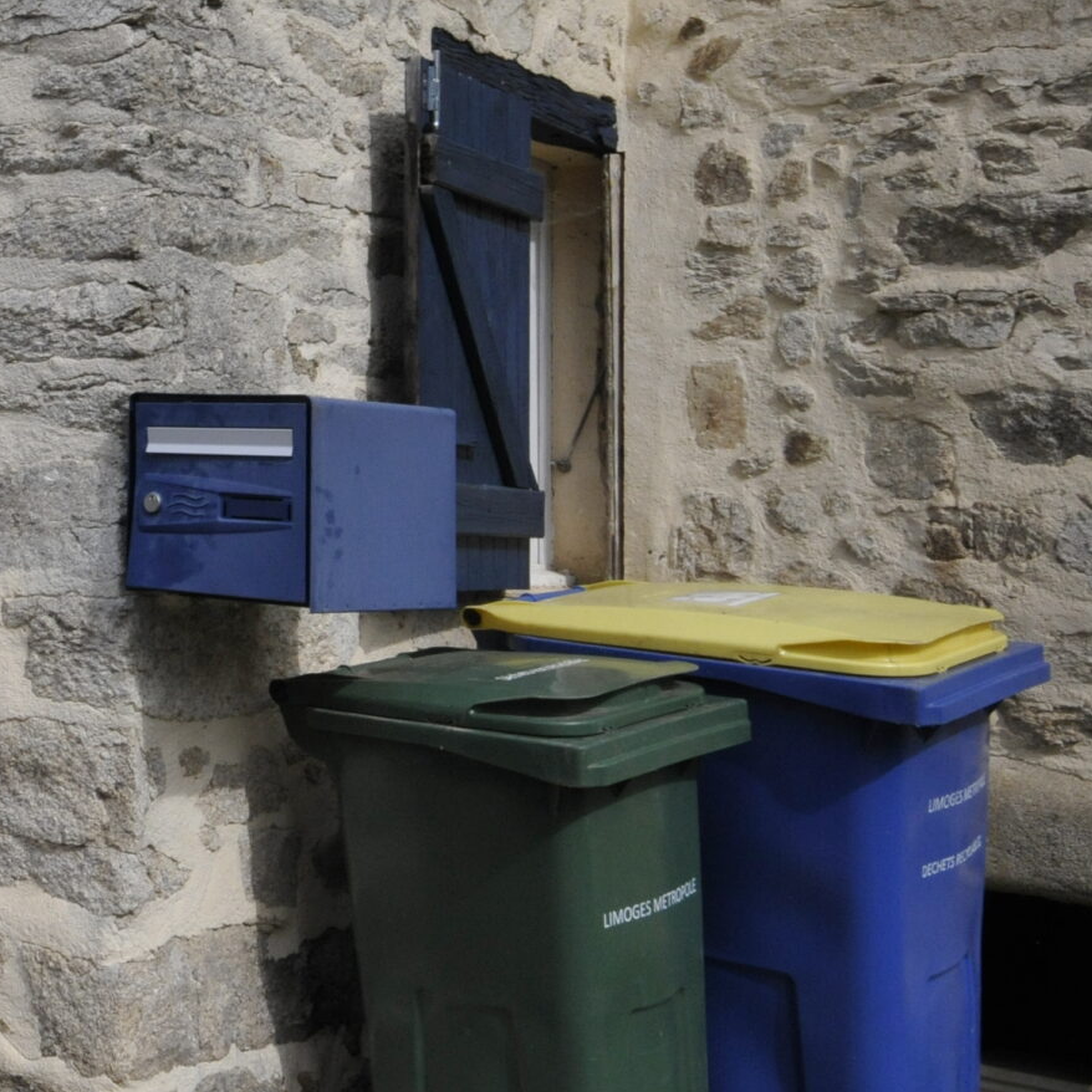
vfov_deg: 32.4
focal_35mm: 52
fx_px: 1856
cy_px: 320
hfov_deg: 26.8
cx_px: -388
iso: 800
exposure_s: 1/640
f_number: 13
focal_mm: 14
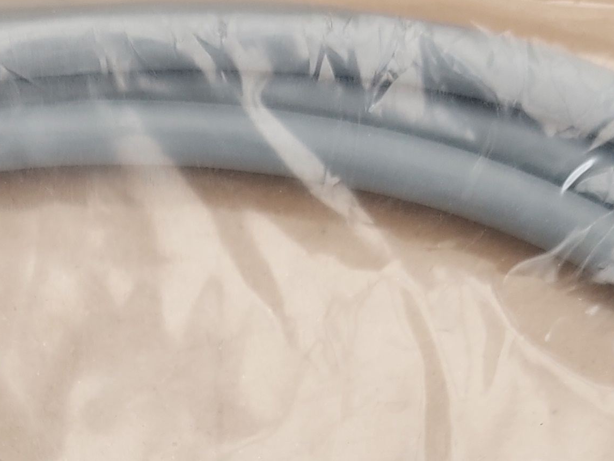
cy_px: 723
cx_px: 143
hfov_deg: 20.1
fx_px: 1721
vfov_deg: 14.1
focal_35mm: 97
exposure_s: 1/110
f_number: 1.8
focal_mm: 5.23
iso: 32
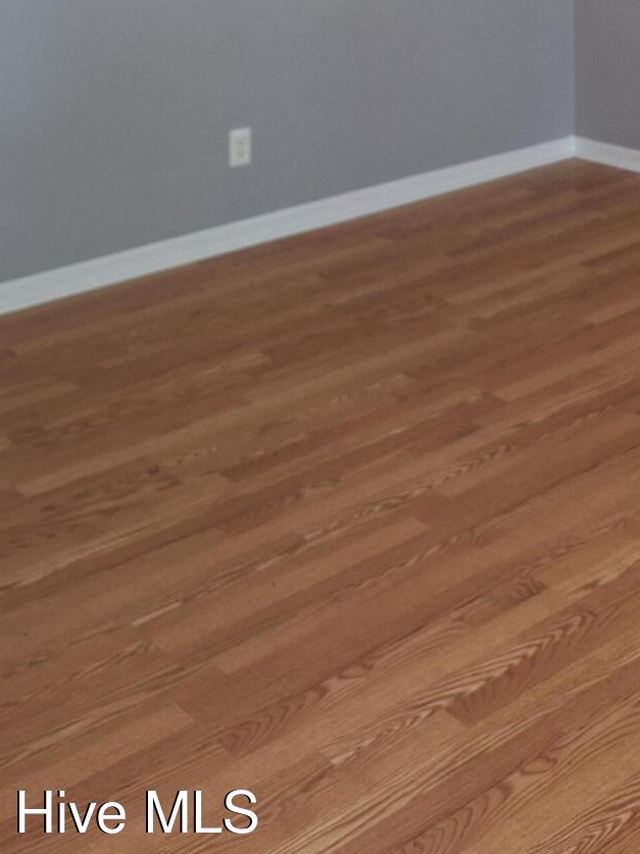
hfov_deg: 25.6
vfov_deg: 30.7
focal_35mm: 55
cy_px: -115
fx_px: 1356
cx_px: 589
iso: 160
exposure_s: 1/40
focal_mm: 5.54
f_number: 1.8
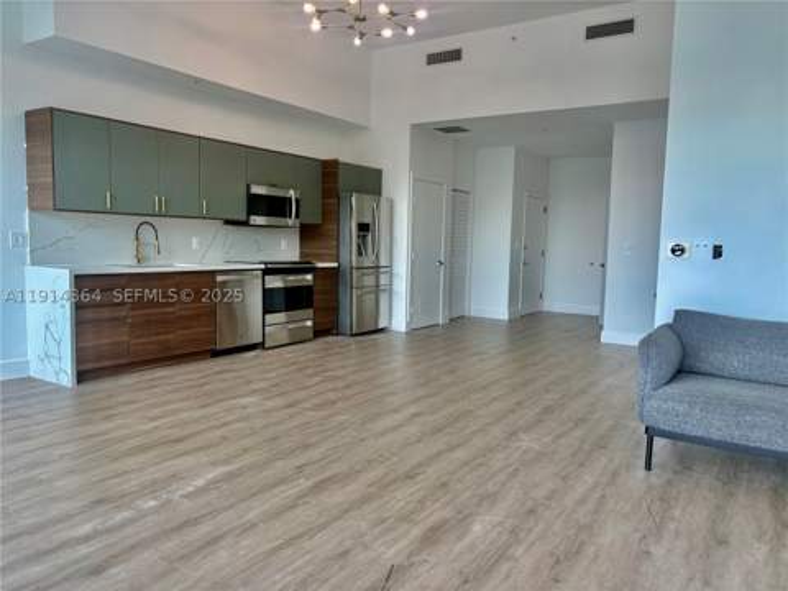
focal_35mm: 26
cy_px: 296
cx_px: 394
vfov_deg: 53.1
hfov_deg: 67.3
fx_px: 592
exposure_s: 1/120
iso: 50
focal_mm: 5.96
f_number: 1.6
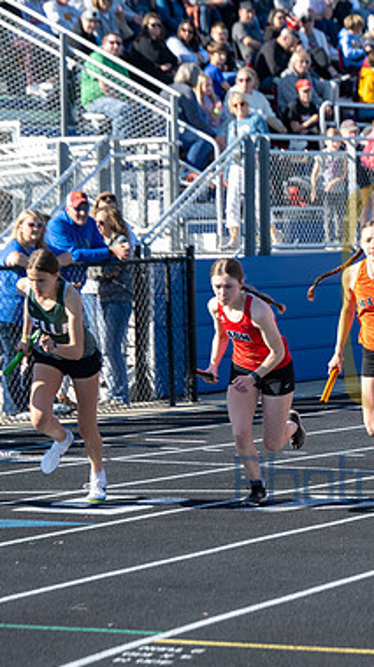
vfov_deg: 12.8
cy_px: 337
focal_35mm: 168
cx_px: 490
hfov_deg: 7.1
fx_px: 2970
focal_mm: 70
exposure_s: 1/1000
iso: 200
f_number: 3.2
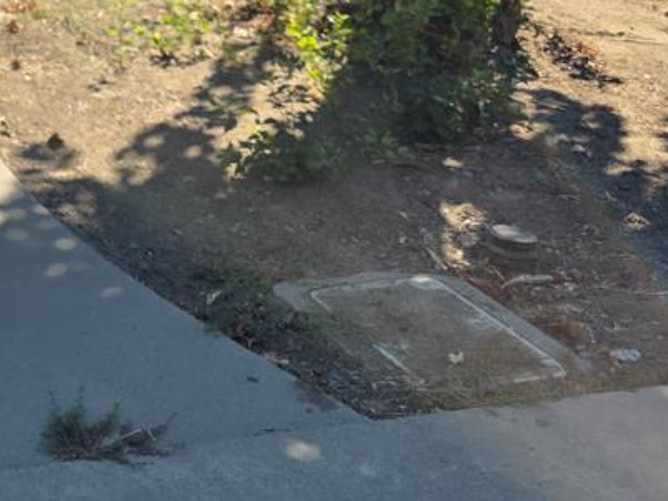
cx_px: -170
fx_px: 1660
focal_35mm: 86
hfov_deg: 20.9
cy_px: -399
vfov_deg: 15.0
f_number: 1.7
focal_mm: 6.3
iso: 80
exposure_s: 1/3972
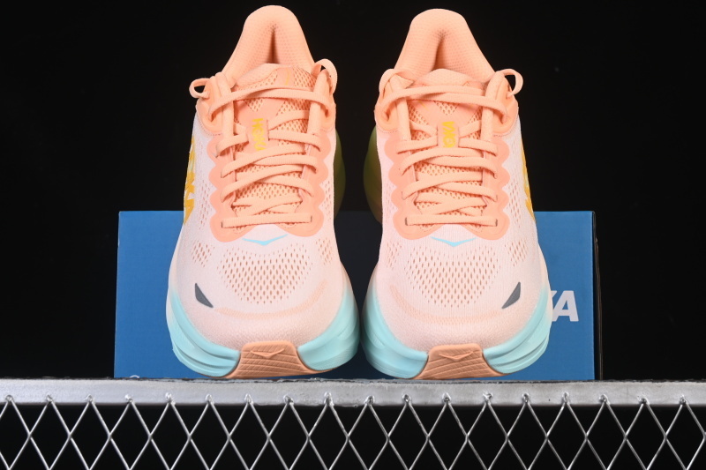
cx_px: 353
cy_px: 235
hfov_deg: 27.0
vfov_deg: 18.2
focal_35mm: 75
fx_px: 1470
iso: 160
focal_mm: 50
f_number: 8
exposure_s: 1/80
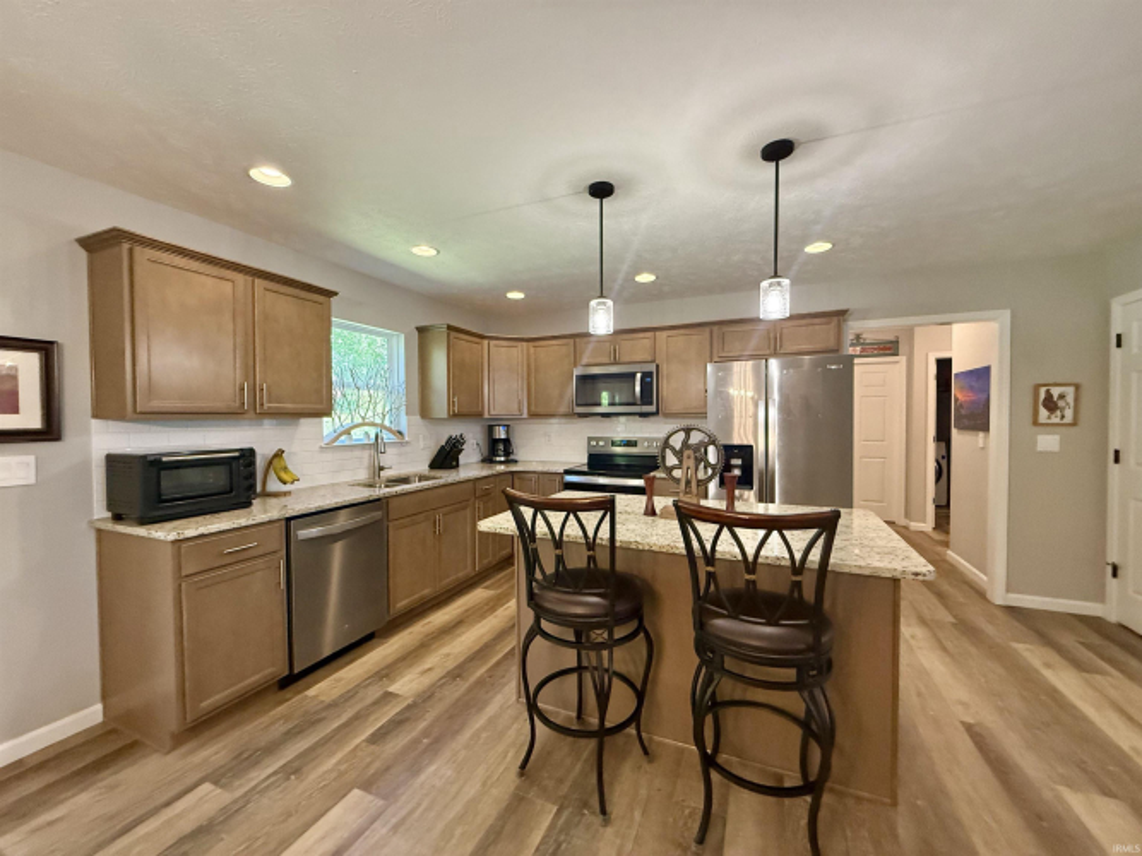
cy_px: 428
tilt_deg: -0.9
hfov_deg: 102.1
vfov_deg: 85.7
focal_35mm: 14
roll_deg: +0.5
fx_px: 462
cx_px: 571
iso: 500
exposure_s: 1/120
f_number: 2.2
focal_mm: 2.22
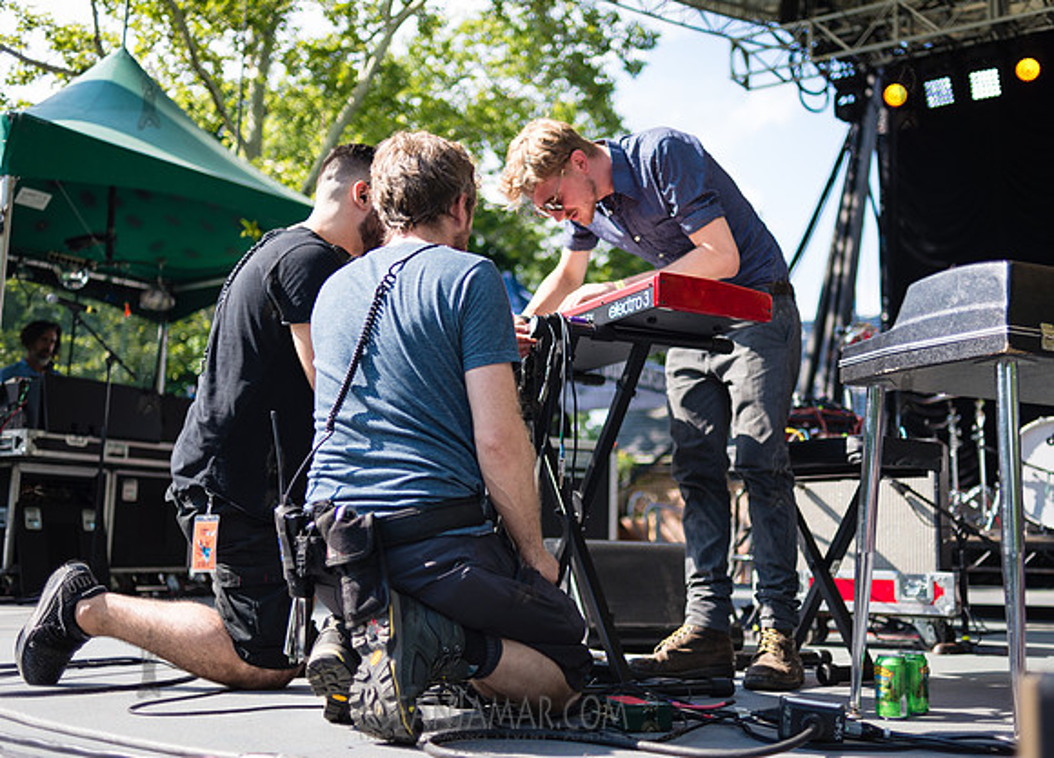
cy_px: 366
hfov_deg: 49.5
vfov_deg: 36.8
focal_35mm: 38
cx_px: 586
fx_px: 1140
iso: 200
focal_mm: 35
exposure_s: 1/2500
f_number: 2
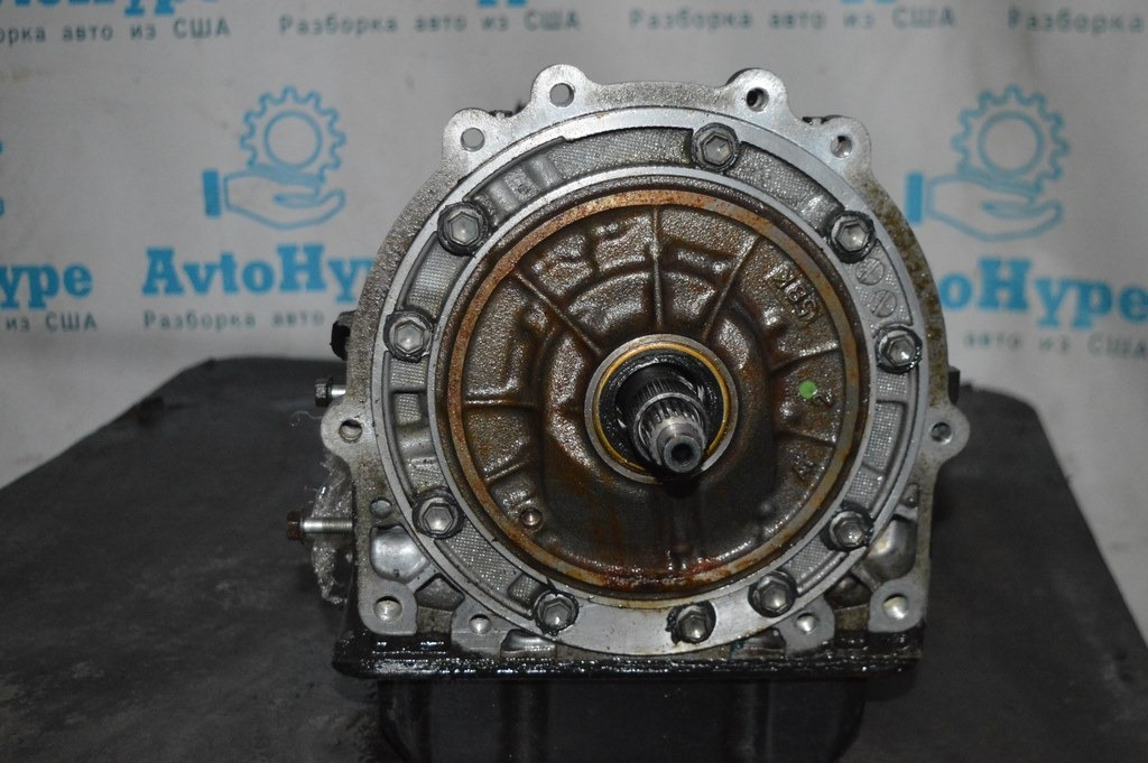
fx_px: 1625
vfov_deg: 26.4
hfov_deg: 38.9
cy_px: 382
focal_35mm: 51
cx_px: 574
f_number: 4.5
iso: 3200
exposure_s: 1/60
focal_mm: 34
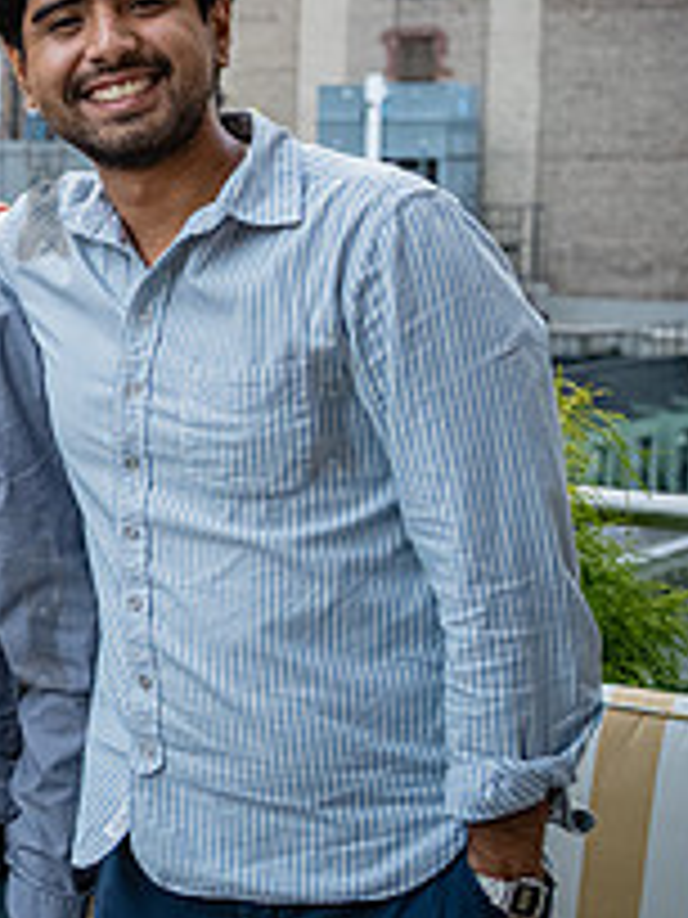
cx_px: -609
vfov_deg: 19.0
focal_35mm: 103
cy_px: 340
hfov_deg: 12.8
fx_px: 2730
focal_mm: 35
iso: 5000
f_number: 4
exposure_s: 1/320
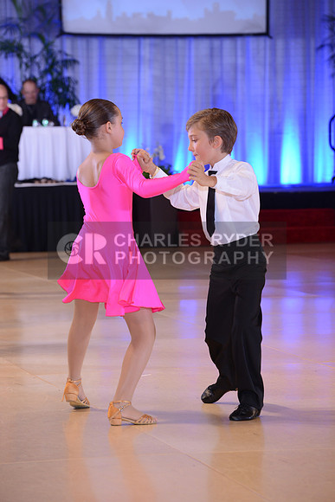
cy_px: 251
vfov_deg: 12.8
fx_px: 2232
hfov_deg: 8.6
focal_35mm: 160
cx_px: 168
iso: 1250
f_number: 6.3
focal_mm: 160
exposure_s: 1/250
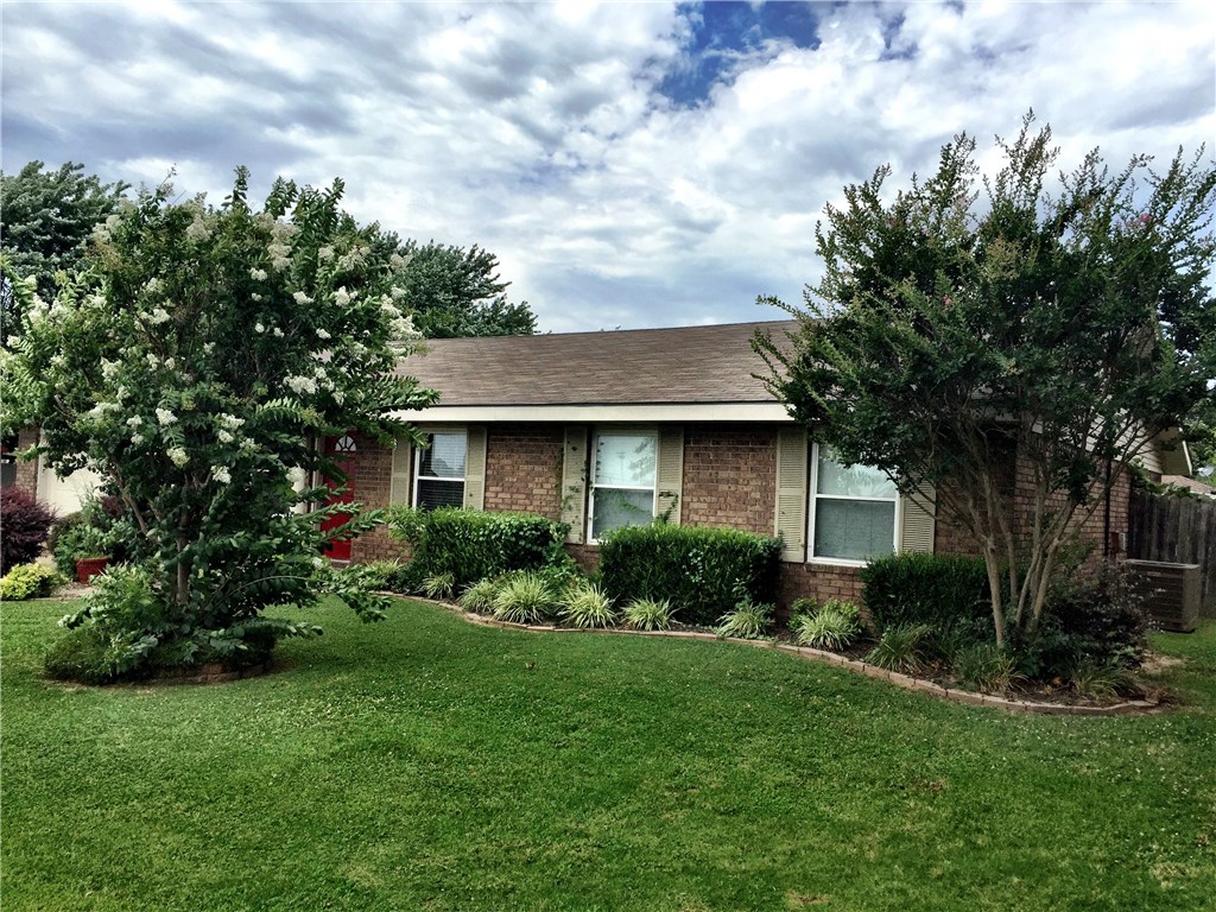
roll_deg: -3.7
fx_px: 1019
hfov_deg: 61.7
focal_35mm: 29
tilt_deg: +1.8
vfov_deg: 48.2
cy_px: 456
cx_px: 608
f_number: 2.2
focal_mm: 4.15
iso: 32
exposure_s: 1/2326
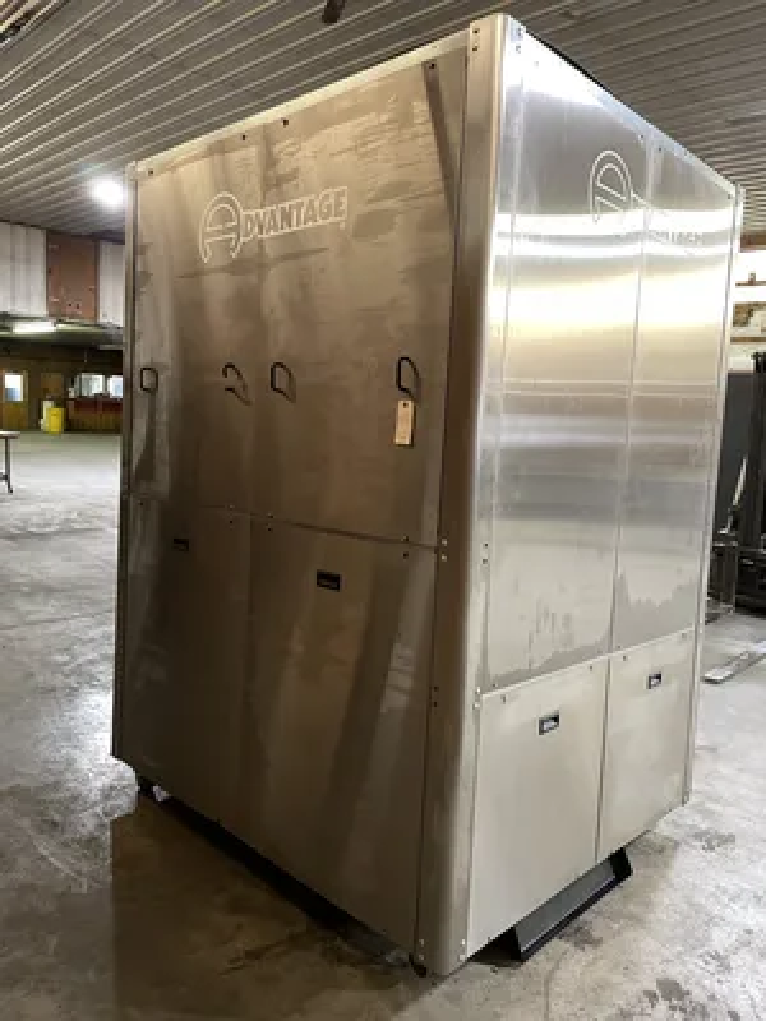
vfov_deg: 67.3
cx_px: 383
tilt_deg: -7.2
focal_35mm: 26
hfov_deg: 53.1
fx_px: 767
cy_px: 510
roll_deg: -2.5
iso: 320
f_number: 1.6
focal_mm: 4.2
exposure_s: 1/60
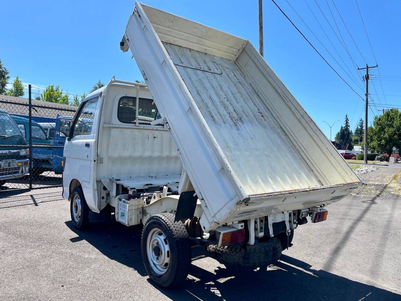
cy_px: 150
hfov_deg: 69.4
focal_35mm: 25
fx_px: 290
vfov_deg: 54.9
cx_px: 200
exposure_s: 1/2288
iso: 32
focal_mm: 5.1
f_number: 1.6
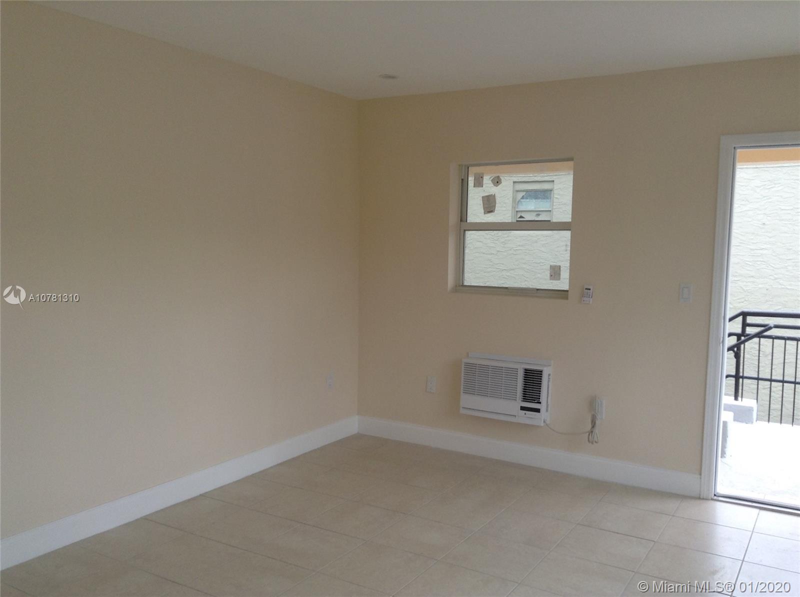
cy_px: 298
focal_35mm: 33
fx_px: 761
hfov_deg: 55.4
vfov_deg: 42.8
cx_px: 400
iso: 32
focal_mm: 3.3
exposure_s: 1/139
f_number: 2.4
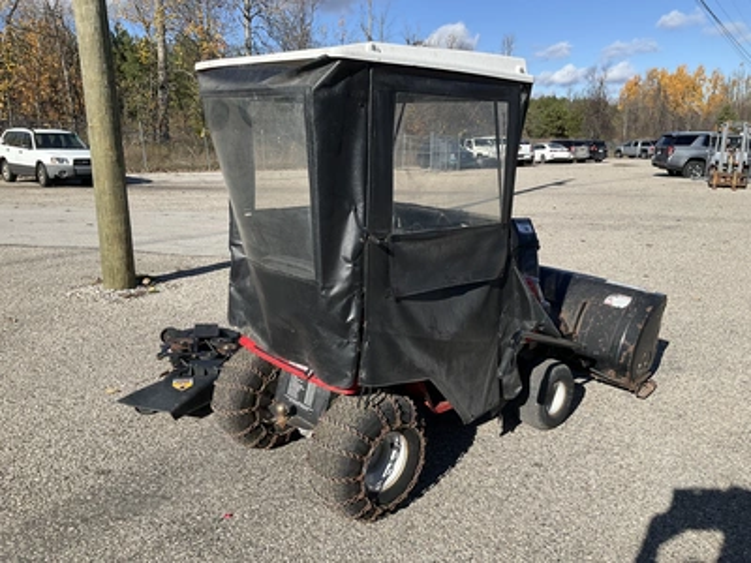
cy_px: 282
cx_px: 376
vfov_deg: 48.2
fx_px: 629
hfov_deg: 61.7
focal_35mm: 29
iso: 25
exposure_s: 1/1984
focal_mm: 3
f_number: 1.8
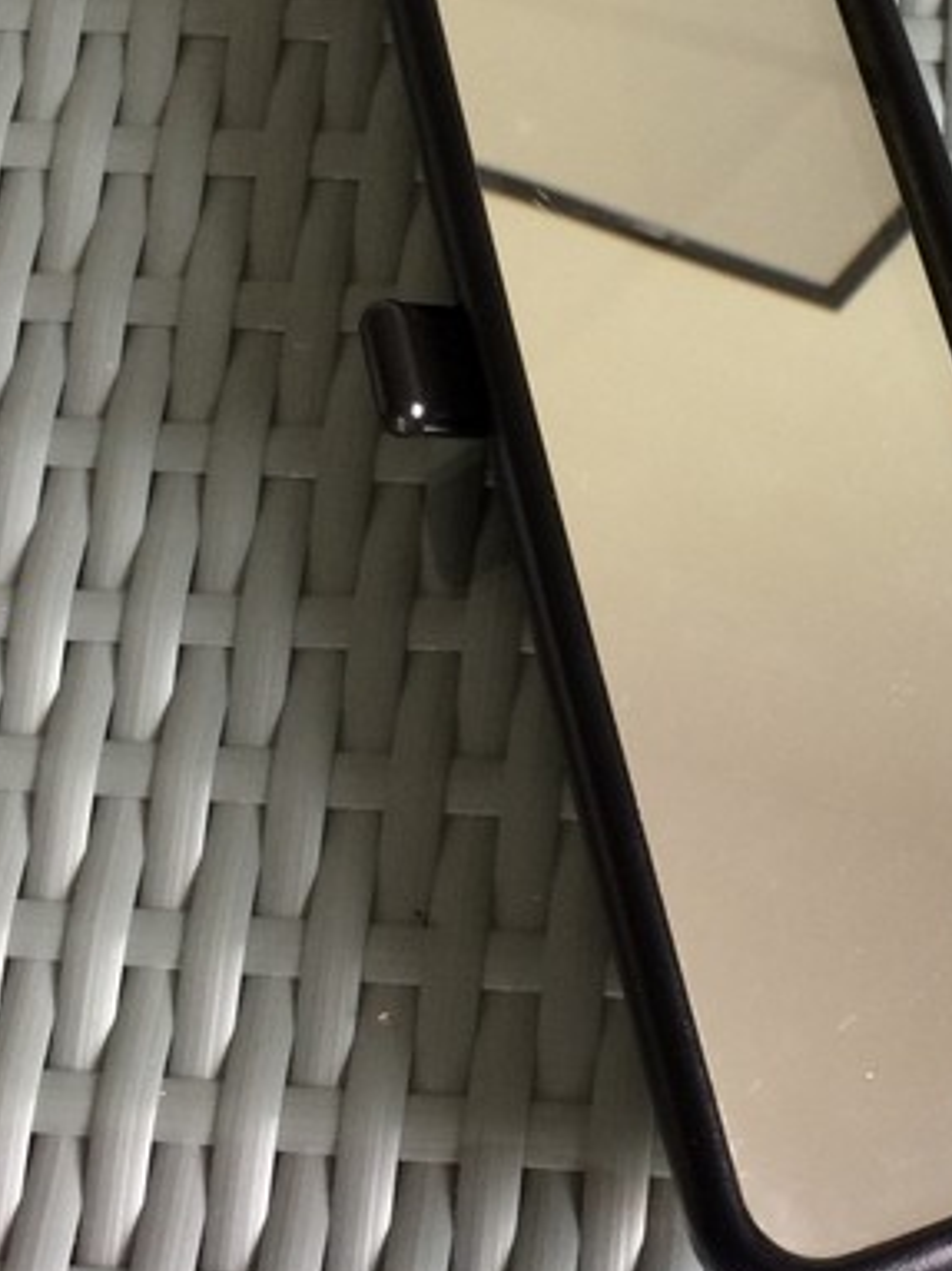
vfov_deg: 30.2
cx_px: 624
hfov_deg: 22.8
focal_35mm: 64
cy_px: 494
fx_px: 2348
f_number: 2.2
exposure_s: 1/30
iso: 50
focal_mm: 4.12
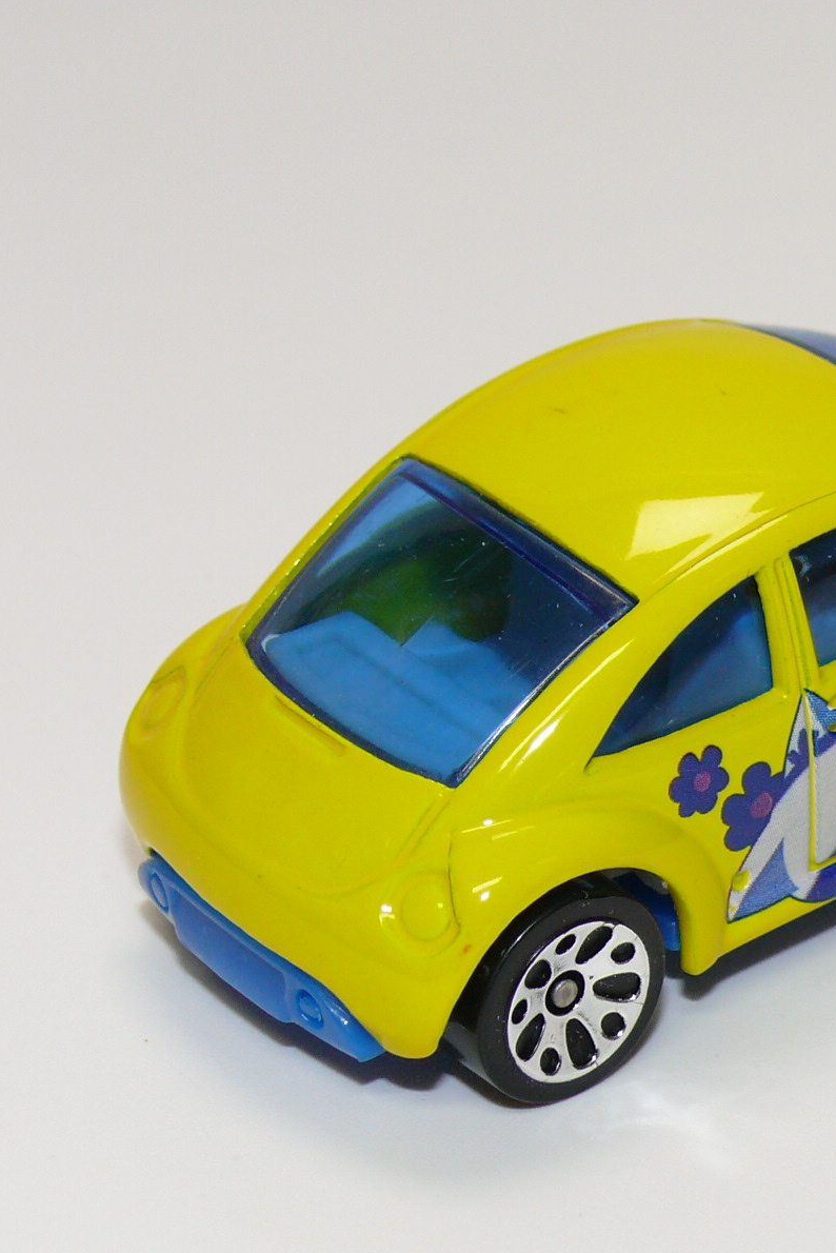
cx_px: 730
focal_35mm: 130
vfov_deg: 15.8
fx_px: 4525
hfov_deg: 10.5
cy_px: 630
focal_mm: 12.7
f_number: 4
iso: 100
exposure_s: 1/30
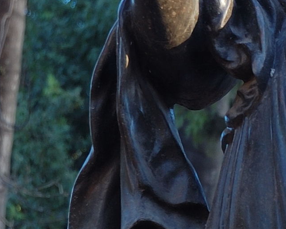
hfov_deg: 5.3
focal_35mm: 362
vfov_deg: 4.3
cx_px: 433
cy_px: 16
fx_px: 3067
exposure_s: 1/30
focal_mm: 55
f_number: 5.6
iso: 200
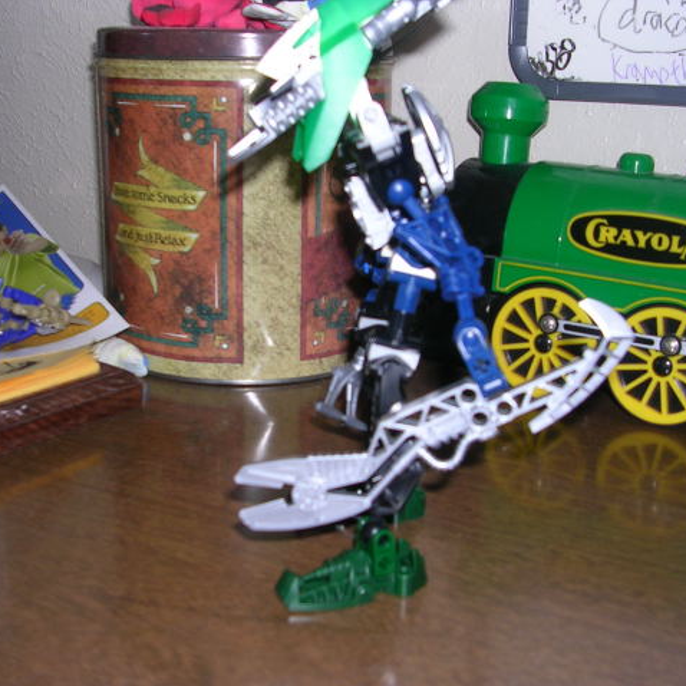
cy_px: 343
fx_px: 1009
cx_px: 357
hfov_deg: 37.5
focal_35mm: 45
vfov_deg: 37.6
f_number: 2.8
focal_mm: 5.8
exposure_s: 1/60.1
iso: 50
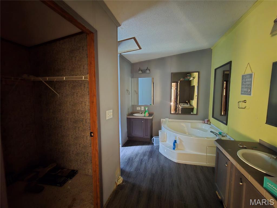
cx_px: 138
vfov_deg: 89.9
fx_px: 104
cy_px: 104
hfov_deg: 106.2
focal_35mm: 13
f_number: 2.2
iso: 1600
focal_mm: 2.2
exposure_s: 1/4
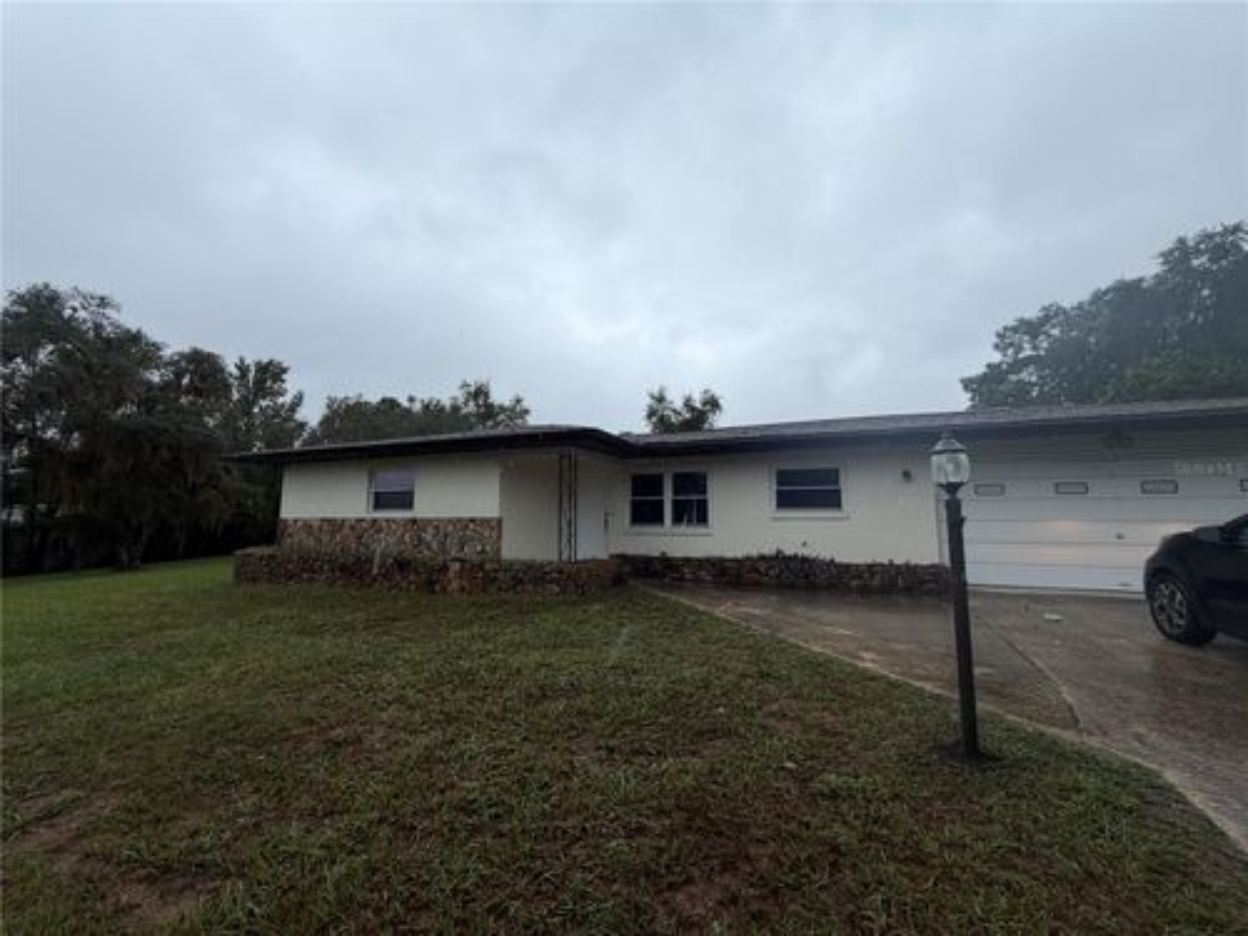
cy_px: 468
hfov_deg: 102.1
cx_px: 624
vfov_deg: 85.7
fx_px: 505
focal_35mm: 14
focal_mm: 2.22
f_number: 2.2
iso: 40
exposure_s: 1/770
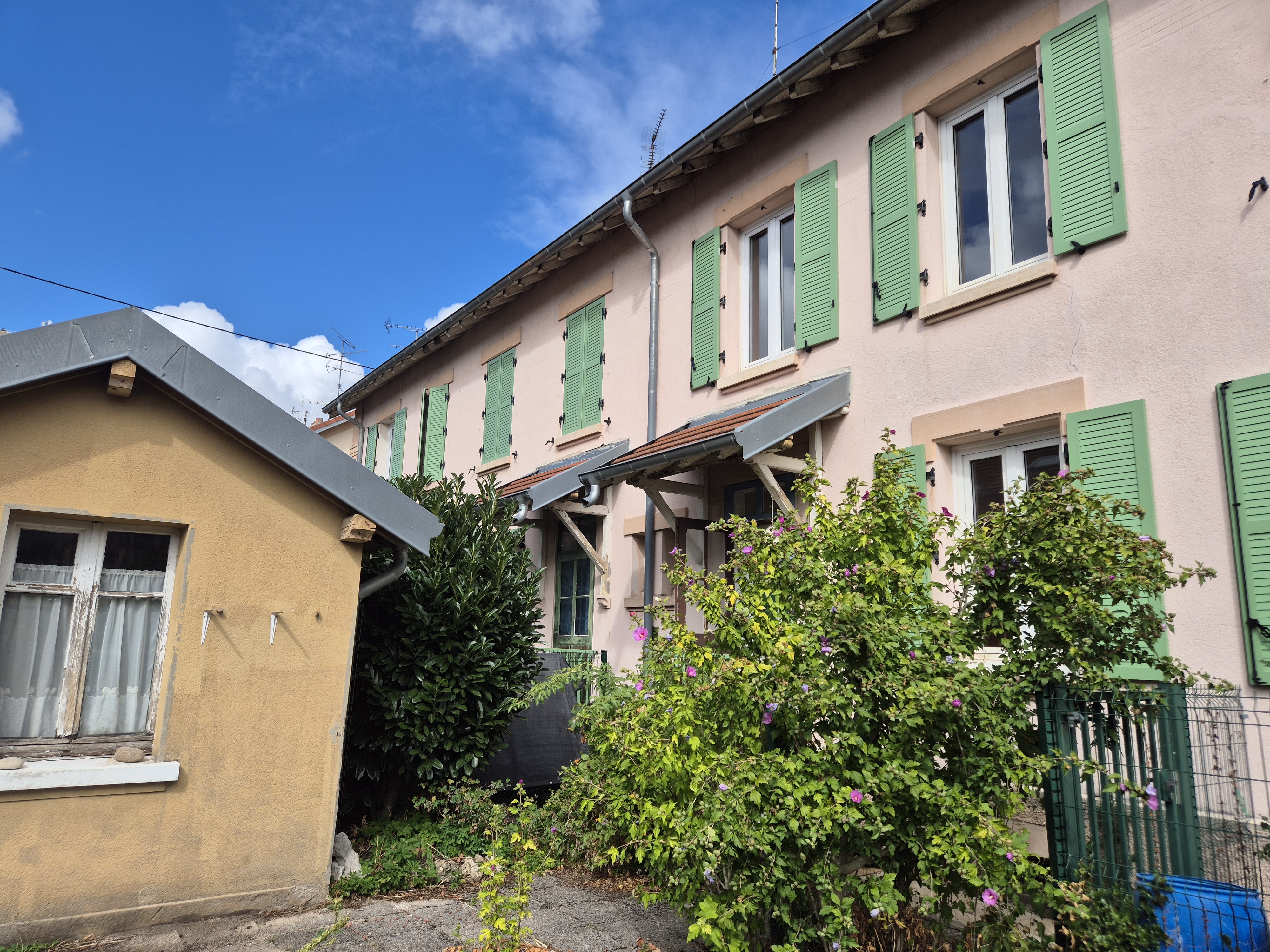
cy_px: 476
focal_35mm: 23
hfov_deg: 73.9
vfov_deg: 58.9
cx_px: 635
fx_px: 844
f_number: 1.8
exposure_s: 1/1796
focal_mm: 5.4
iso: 25
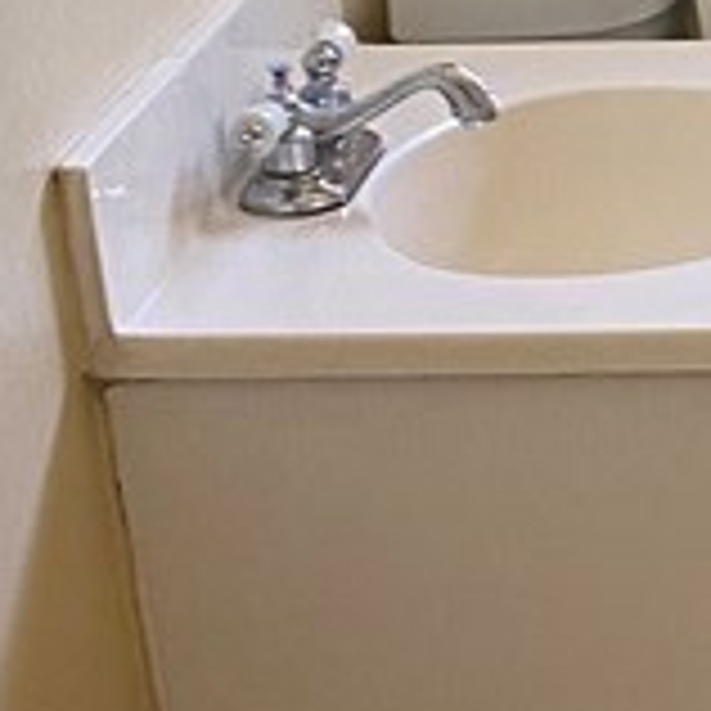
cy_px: 562
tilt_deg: -23.1
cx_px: 1107
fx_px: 3462
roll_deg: +1.0
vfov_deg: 11.7
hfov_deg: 11.2
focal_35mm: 149
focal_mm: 4.25
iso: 160
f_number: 1.8
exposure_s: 1/60
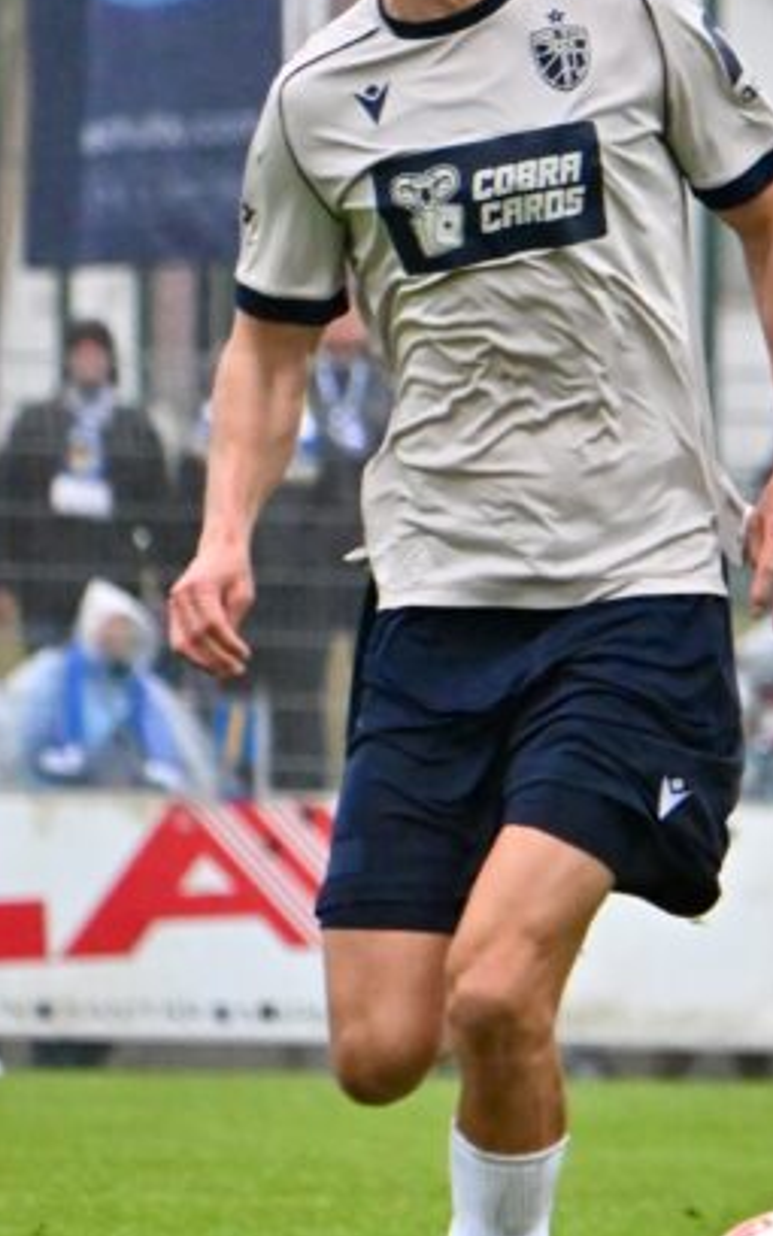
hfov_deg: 2.6
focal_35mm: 512
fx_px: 17258
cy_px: 647
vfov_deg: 4.1
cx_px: 1228
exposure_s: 1/1600
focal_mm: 200
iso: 3200
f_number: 5.3
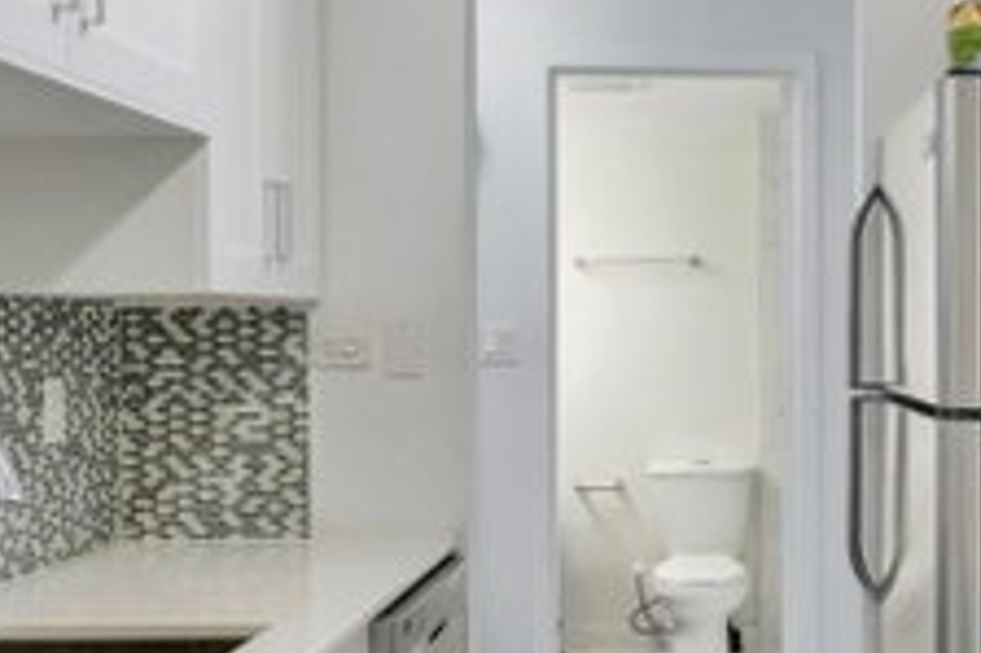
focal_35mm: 50
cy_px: 322
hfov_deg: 38.2
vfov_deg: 27.0
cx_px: 780
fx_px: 1361
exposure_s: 1/10
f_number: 8
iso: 400
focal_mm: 14
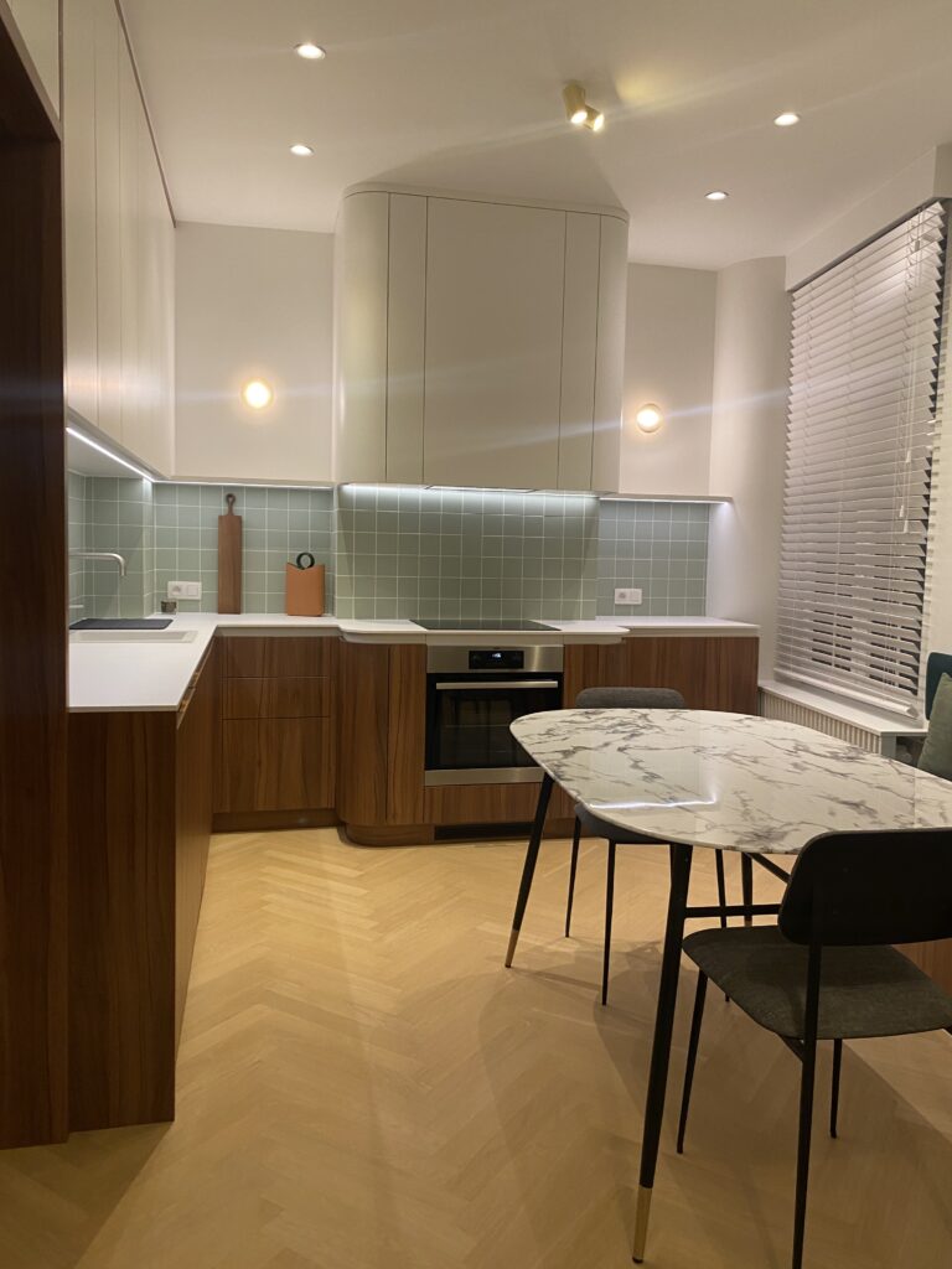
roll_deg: -2.0
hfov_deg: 53.1
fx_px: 953
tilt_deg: -3.6
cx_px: 476
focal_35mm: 26
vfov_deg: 67.3
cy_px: 634
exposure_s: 1/57
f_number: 1.8
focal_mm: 4.25
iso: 125
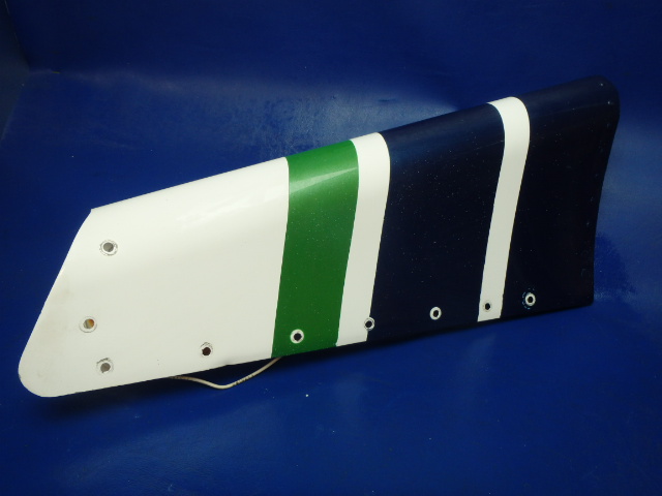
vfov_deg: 49.7
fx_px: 535
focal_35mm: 28
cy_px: 248
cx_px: 331
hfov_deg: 63.4
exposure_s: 1/40
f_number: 3.9
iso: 200
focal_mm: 5
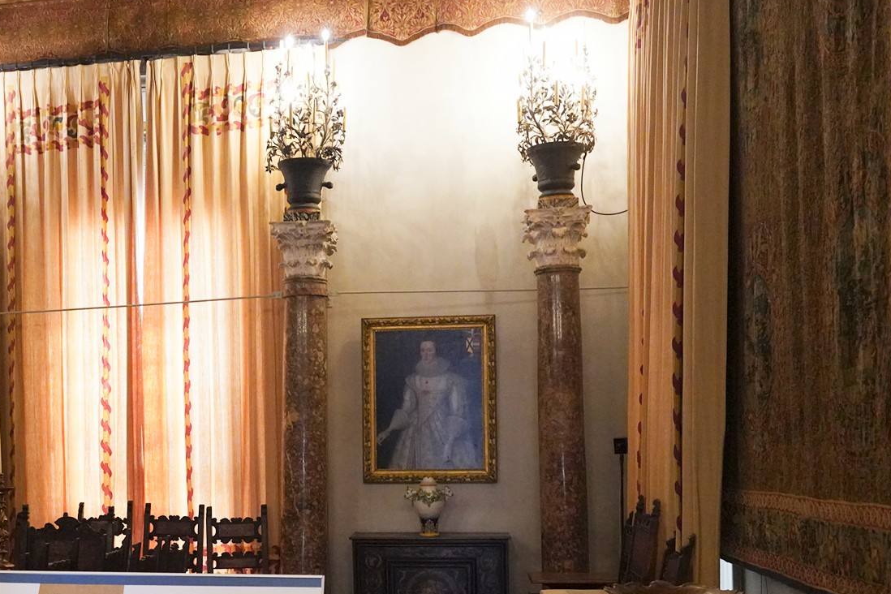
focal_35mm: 51
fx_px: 1262
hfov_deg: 37.5
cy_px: 440
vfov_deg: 26.2
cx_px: 176
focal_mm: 28
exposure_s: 1/80
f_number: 5
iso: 8000
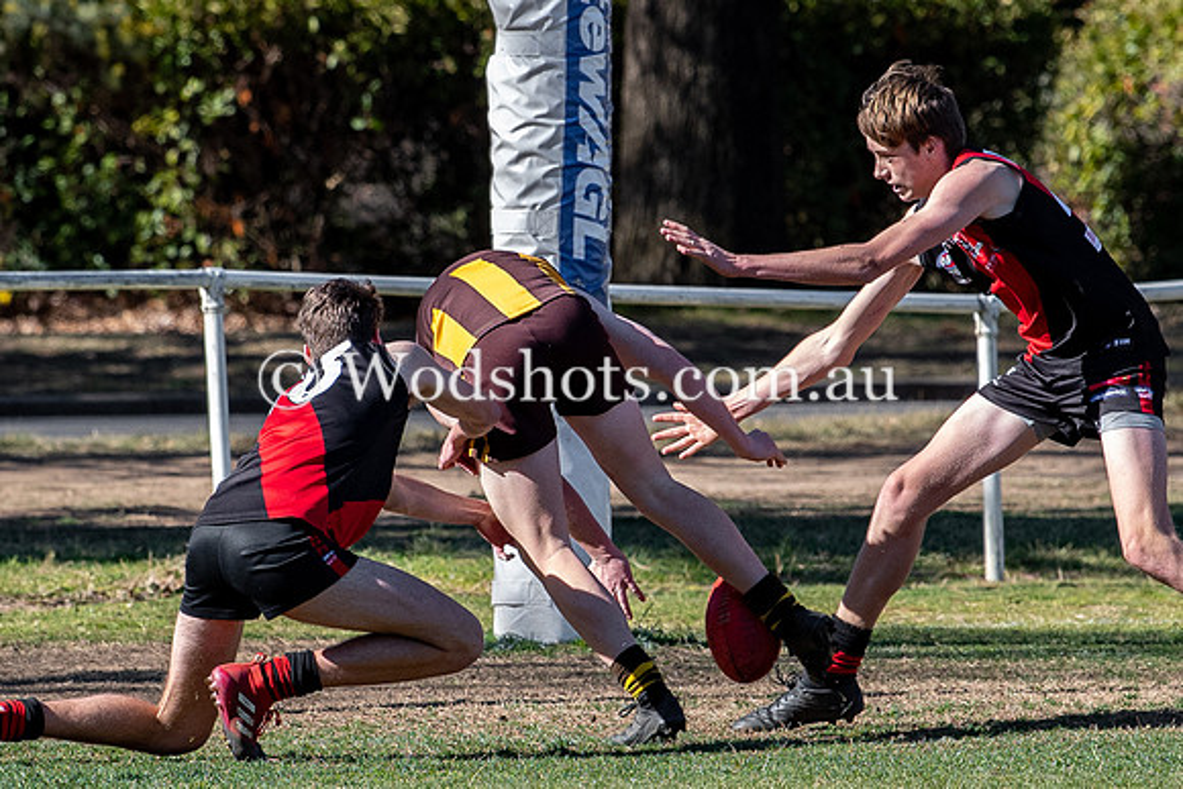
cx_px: 592
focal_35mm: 861
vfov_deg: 1.6
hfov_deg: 2.4
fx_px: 28294
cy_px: 394
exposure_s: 1/1250
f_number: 4.5
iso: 360
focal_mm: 200
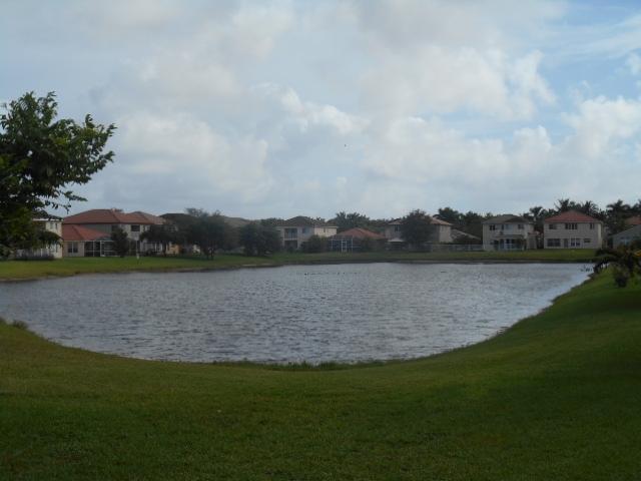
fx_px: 981
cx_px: 320
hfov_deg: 36.2
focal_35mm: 53
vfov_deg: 27.5
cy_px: 240
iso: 80
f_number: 4.2
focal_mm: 9.5
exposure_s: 1/1250
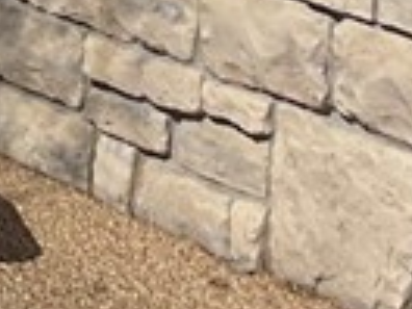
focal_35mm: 225
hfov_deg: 8.6
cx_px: -209
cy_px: -446
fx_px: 2678
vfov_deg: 6.3
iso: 16
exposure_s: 1/3788
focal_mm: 3
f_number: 1.8
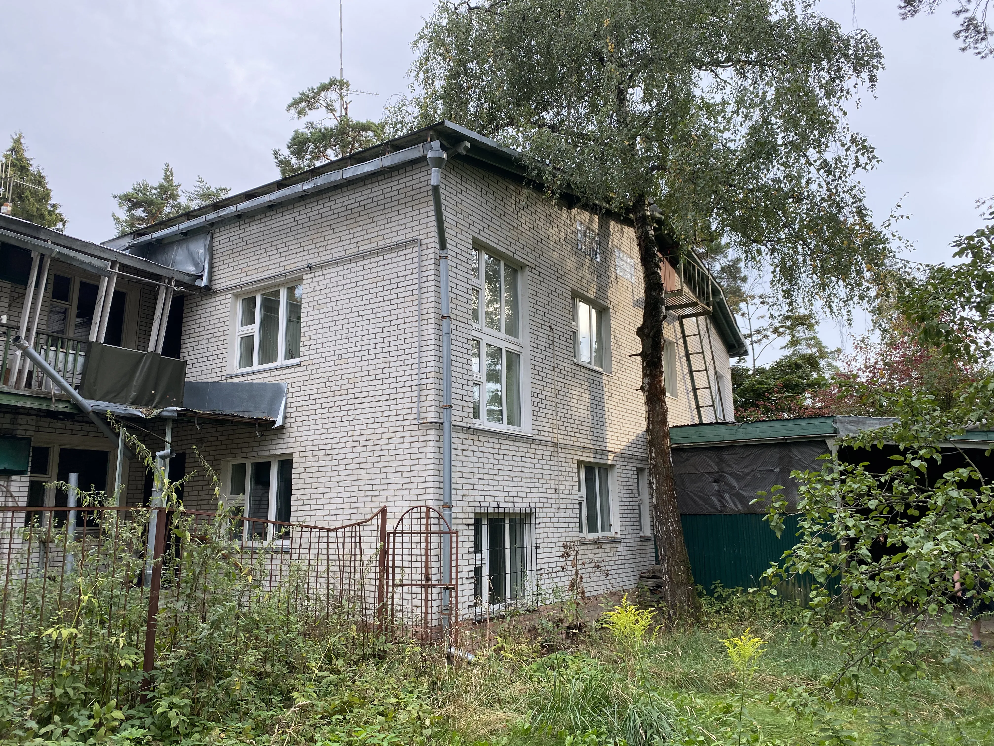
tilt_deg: +11.7
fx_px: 747
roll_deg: +0.4
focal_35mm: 26
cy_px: 373
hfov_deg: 67.3
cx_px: 497
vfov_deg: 53.1
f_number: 1.8
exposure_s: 1/201
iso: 32
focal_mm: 4.25
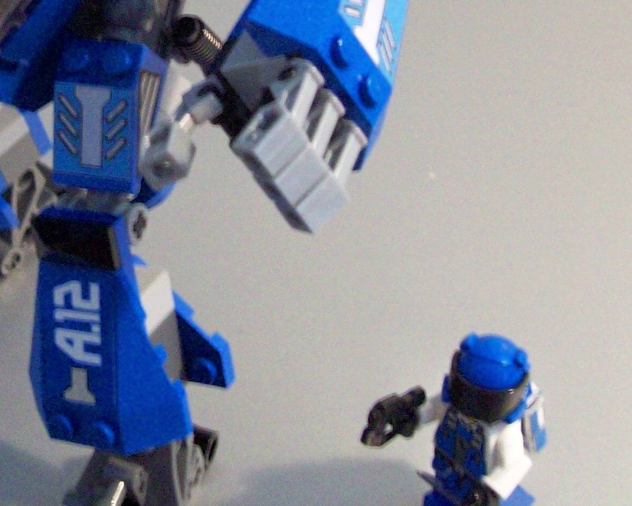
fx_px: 1852
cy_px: 9
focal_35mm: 99
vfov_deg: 15.3
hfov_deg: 19.2
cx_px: 140
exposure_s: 1/8
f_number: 2.7
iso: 168
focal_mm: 6
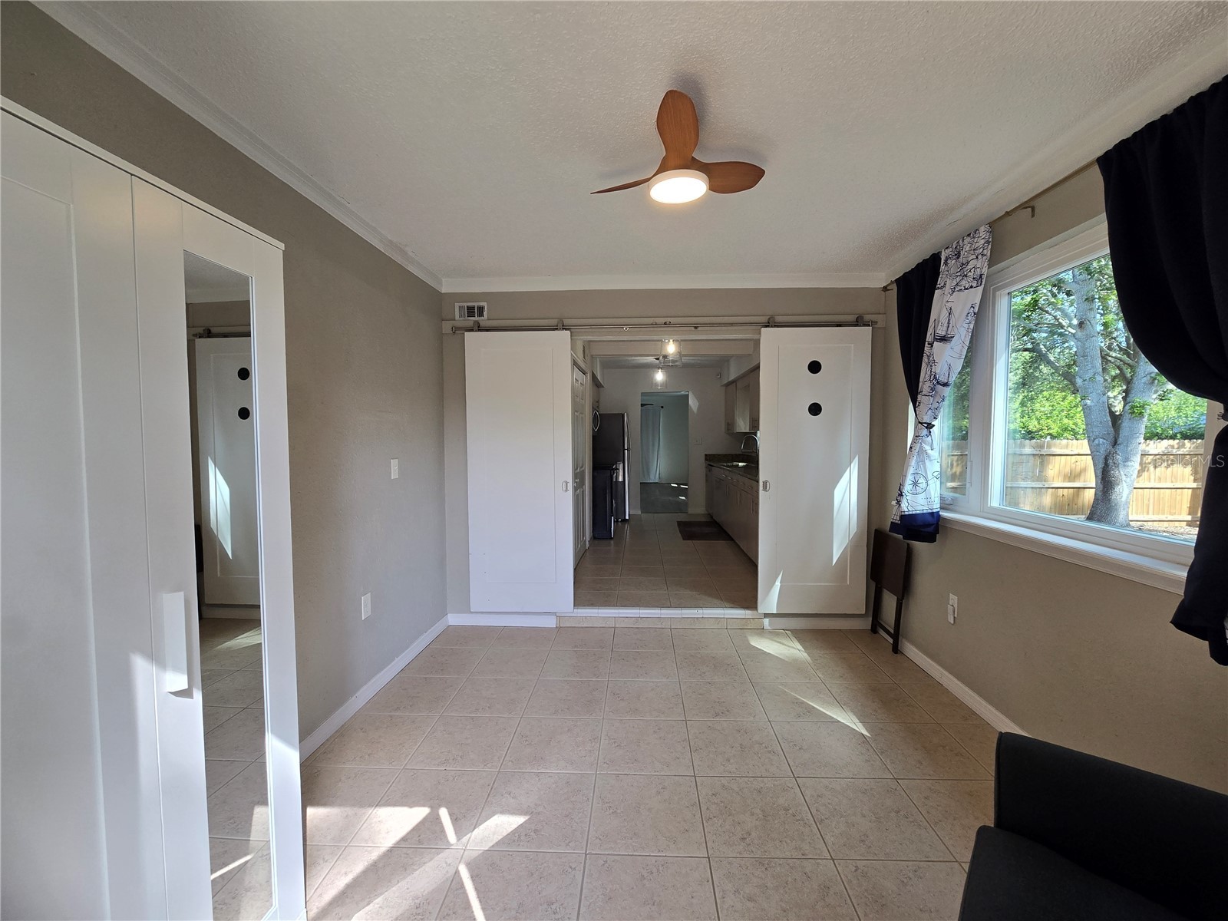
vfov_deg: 89.9
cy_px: 460
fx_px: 461
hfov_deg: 106.2
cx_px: 614
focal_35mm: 13
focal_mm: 2.2
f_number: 2.2
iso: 50
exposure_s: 1/136
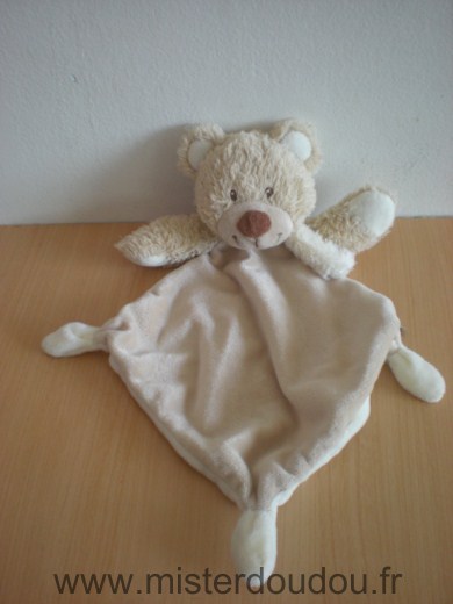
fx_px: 663
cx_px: 226
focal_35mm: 38
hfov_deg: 37.7
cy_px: 302
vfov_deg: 49.0
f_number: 3.1
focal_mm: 6.3
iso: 200
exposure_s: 1/17.5
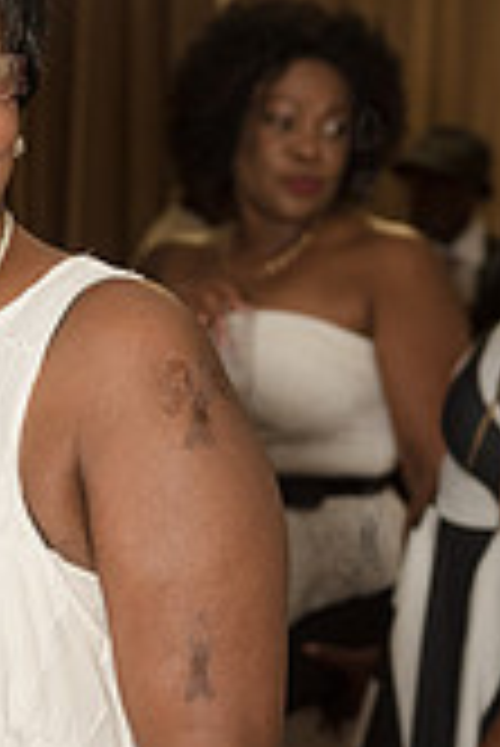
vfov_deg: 17.9
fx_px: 2370
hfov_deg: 11.7
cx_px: -140
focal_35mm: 114
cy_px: 531
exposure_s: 1/320
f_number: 3.5
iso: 2000
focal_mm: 42
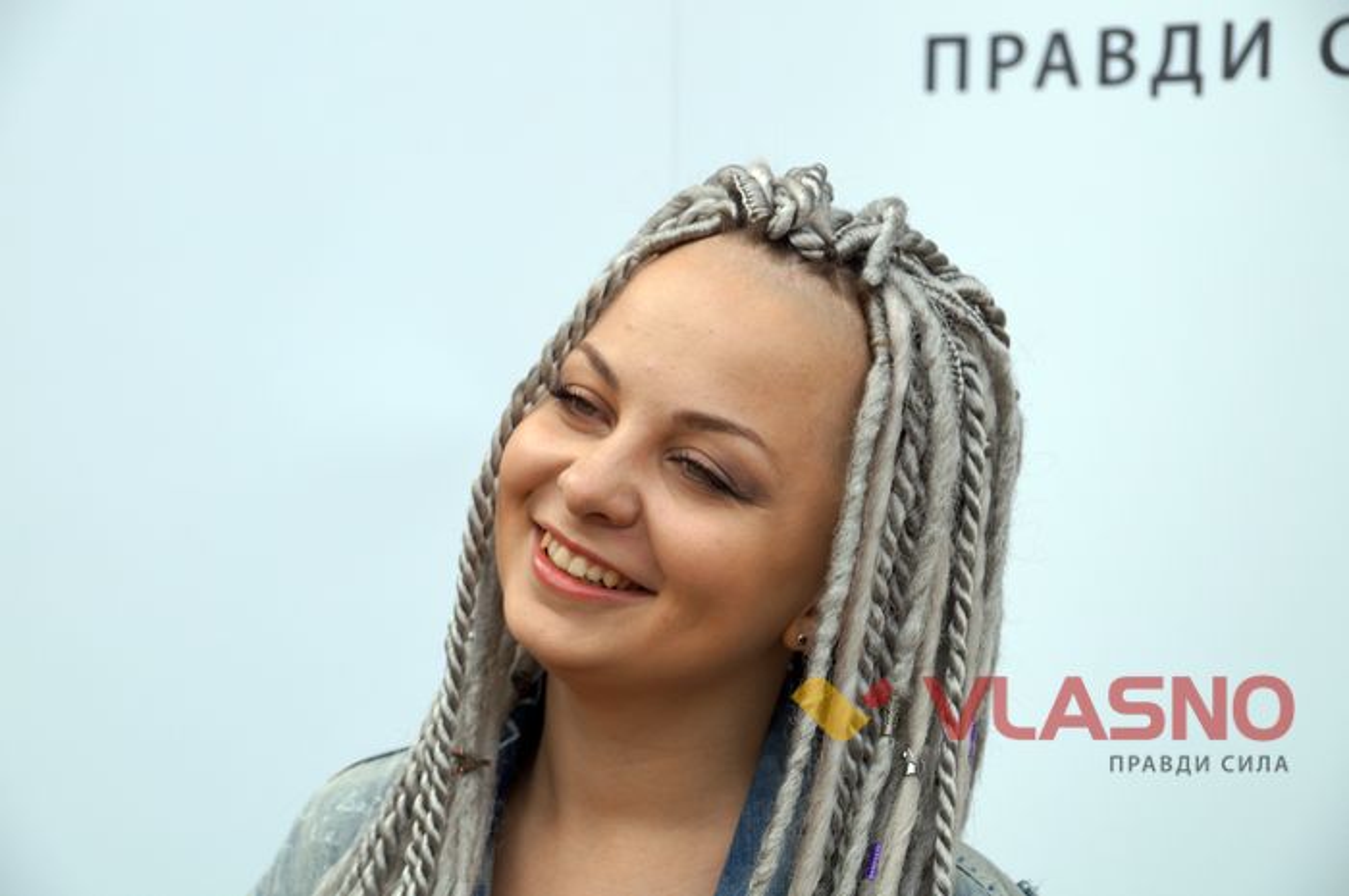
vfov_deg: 16.5
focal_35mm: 82
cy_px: 448
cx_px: 674
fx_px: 3088
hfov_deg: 24.6
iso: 100
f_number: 5.6
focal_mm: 55
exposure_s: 1/250
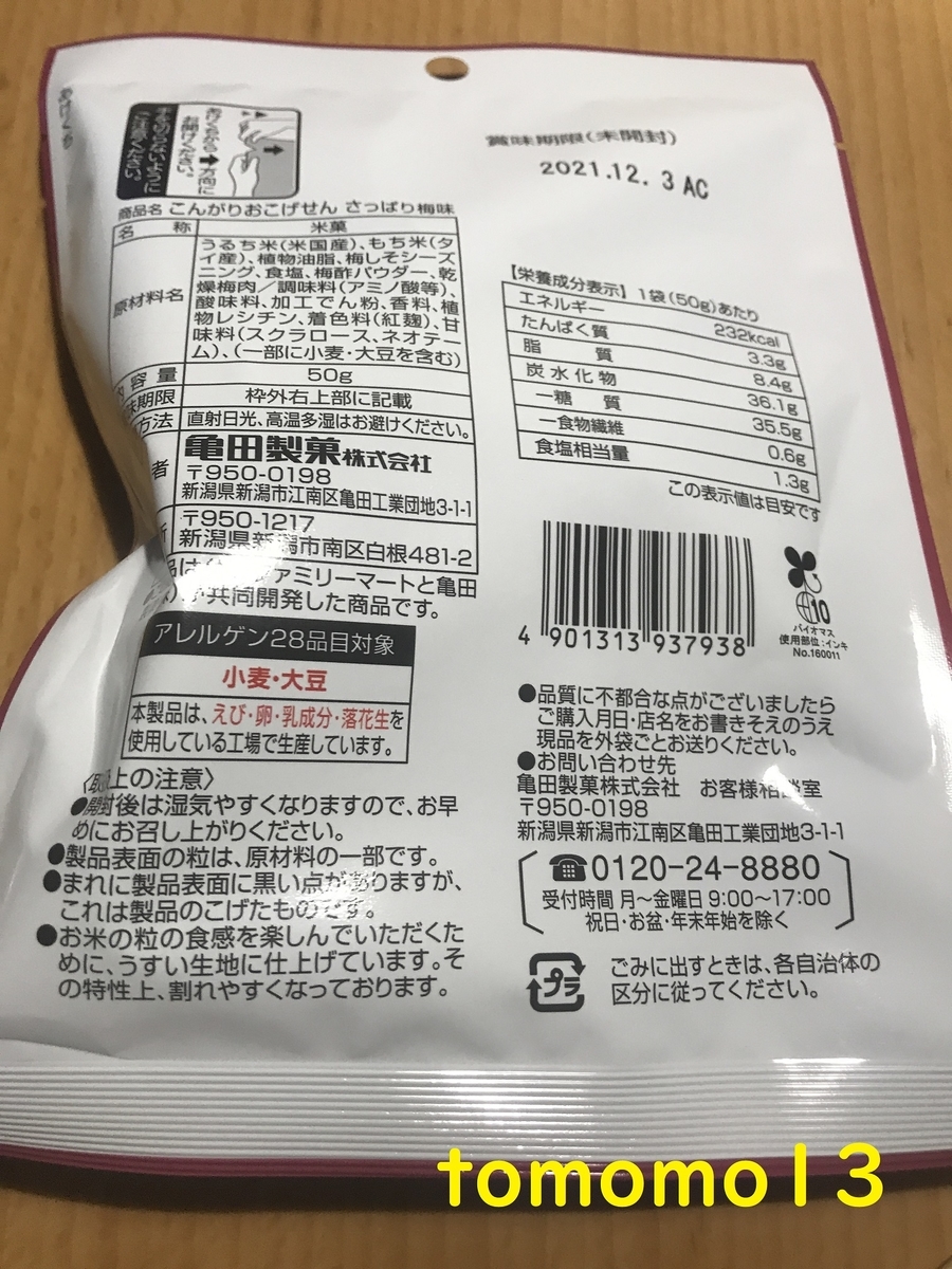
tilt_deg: -72.3
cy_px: 634
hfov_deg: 49.7
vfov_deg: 63.4
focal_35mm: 28
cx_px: 476
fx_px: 1027
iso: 32
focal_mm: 3.99
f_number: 1.8
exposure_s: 1/30
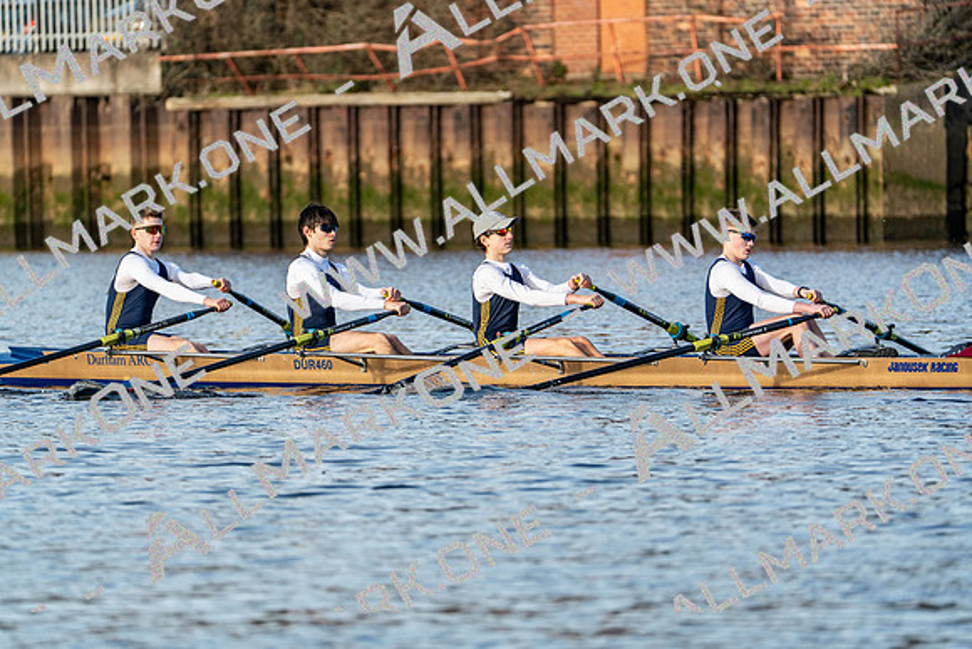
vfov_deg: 3.8
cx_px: 486
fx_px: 9857
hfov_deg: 5.6
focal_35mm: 365
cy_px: 324
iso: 1000
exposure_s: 1/2000
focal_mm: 365
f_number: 6.3
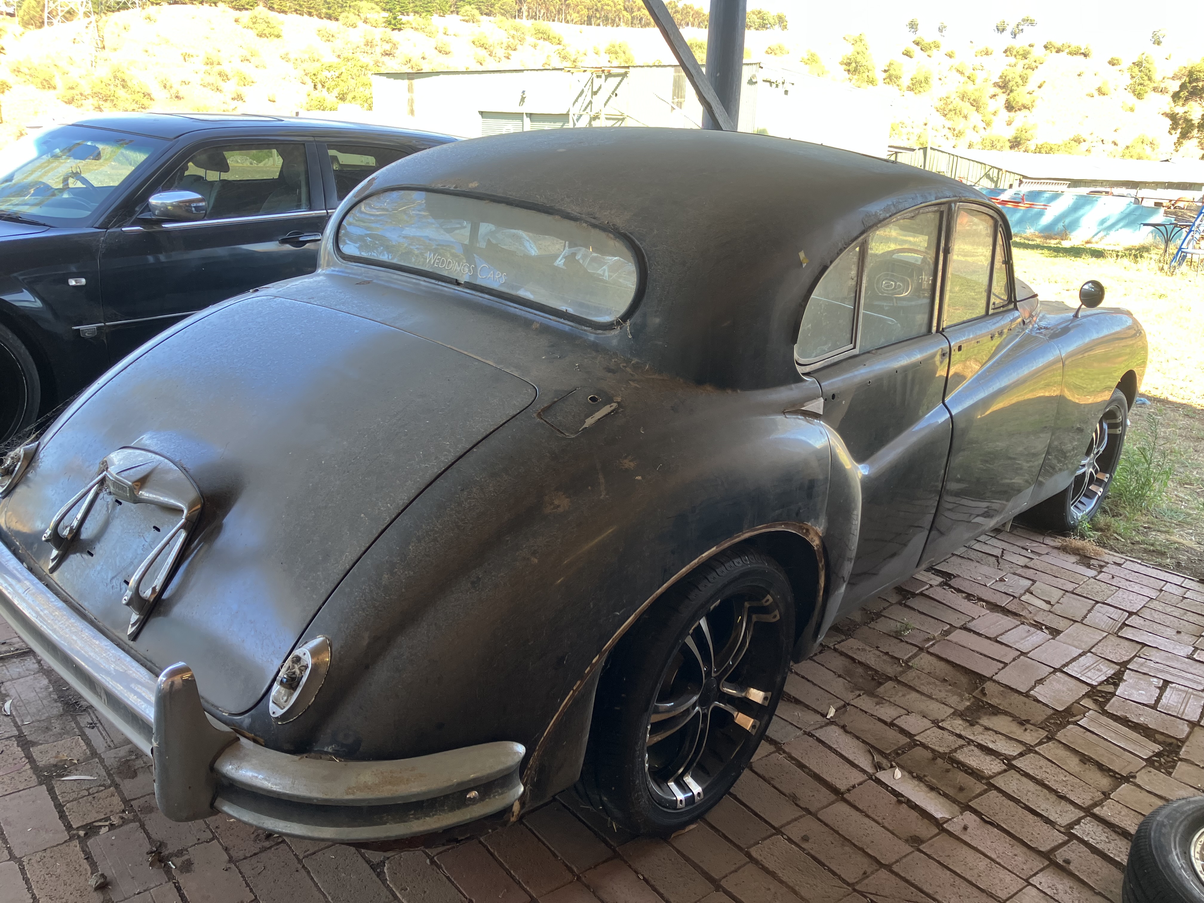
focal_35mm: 28
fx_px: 974
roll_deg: -2.2
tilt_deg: -16.7
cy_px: 452
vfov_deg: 49.7
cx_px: 602
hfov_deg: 63.4
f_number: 1.8
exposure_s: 1/100
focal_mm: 3.99
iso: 40
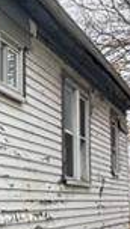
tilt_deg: +8.3
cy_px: 127
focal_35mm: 77
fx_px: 470
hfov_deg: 12.3
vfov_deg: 27.5
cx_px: -186
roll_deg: -2.9
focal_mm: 2.22
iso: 40
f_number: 2.2
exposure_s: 1/443
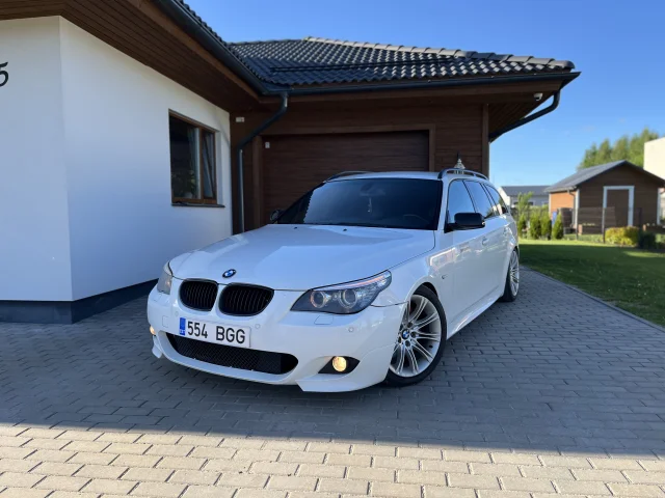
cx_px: 332
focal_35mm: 26
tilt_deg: -4.9
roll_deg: +1.0
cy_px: 249
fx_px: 499
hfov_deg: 67.3
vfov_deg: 53.1
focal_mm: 5.1
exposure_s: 1/967
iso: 50
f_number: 1.6
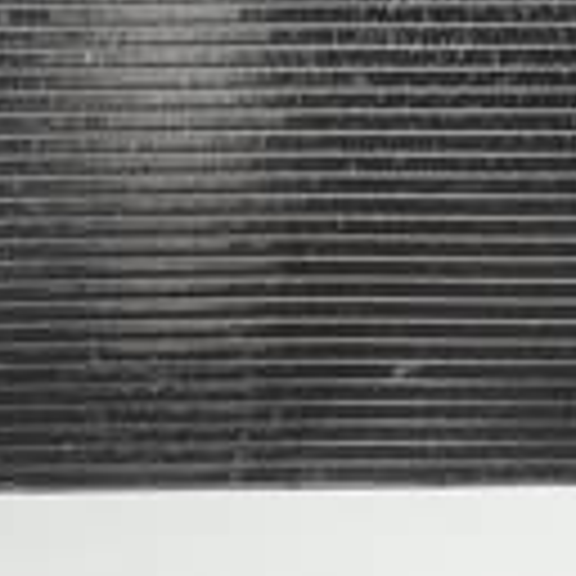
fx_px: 1355
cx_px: 158
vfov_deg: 23.2
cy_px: 22
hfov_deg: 23.8
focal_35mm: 72
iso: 64
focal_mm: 4.3
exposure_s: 1/100
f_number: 2.4
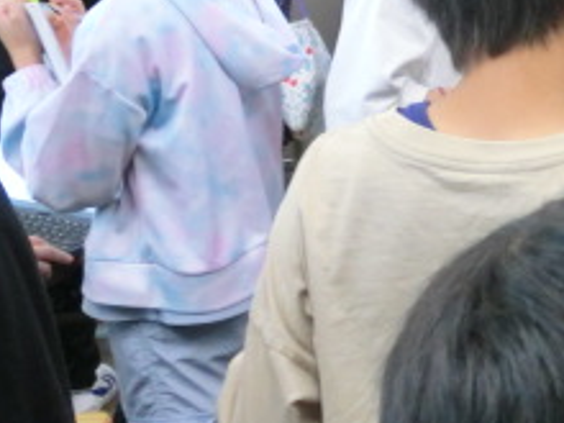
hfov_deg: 17.5
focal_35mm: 102
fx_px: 1662
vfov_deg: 14.4
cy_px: 51
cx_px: 813
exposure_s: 1/60
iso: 640
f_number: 3.2
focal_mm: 6.1
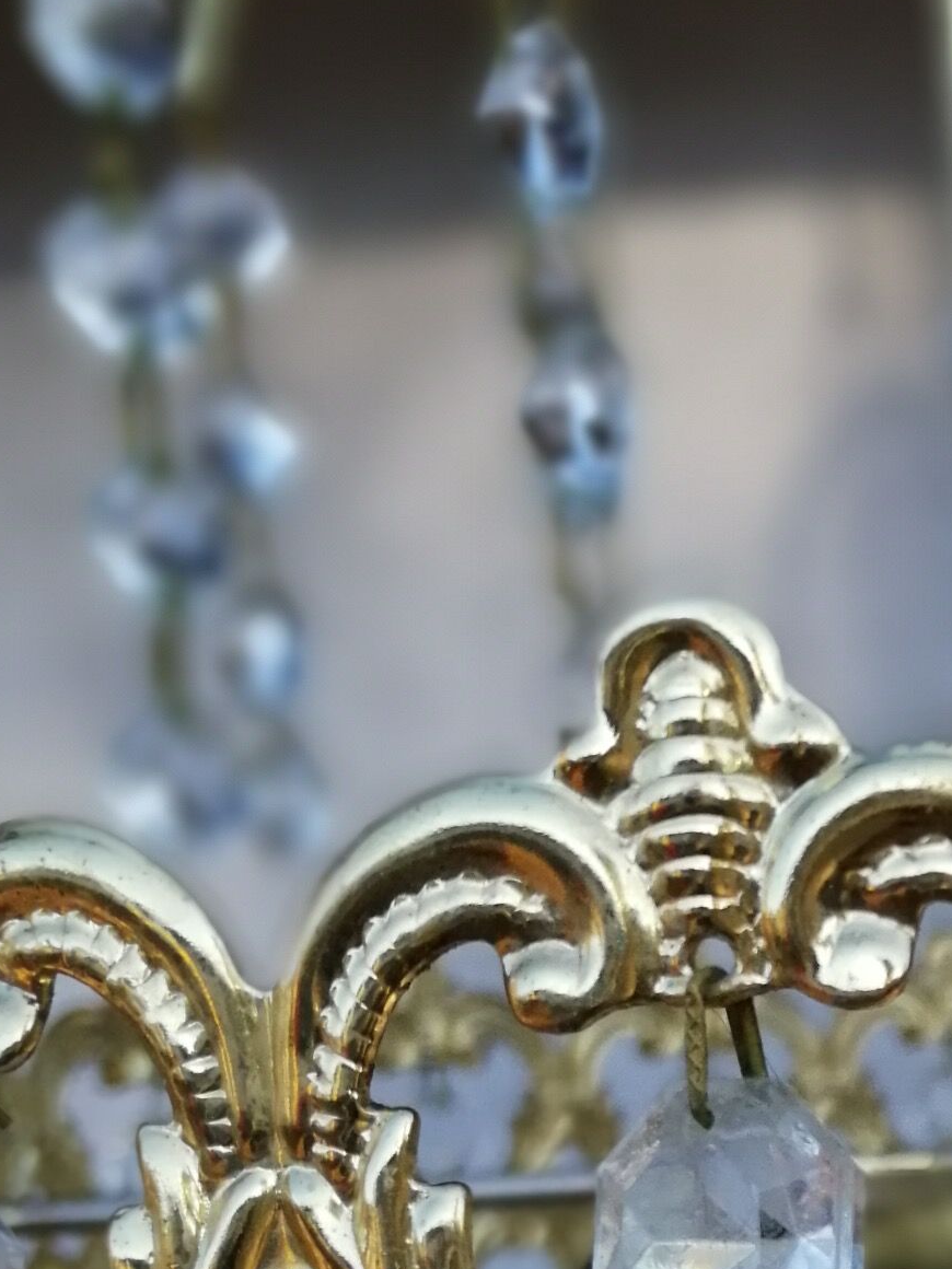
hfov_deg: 18.0
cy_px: 1267
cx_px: 1274
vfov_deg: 24.5
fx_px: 2787
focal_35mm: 76
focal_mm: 3.95
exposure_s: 1/900
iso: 125
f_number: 4
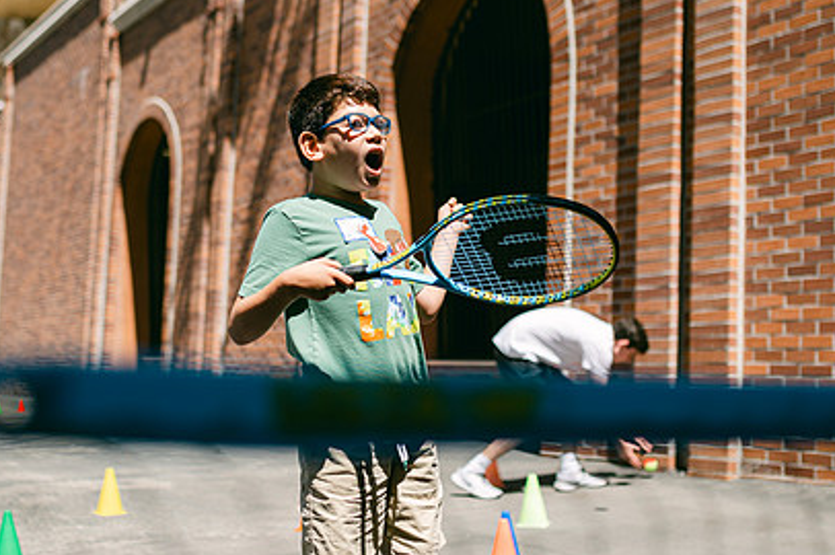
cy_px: 282
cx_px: 422
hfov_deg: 39.6
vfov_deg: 26.9
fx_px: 1159
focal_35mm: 50
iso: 100
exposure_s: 1/3200
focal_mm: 35
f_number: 2
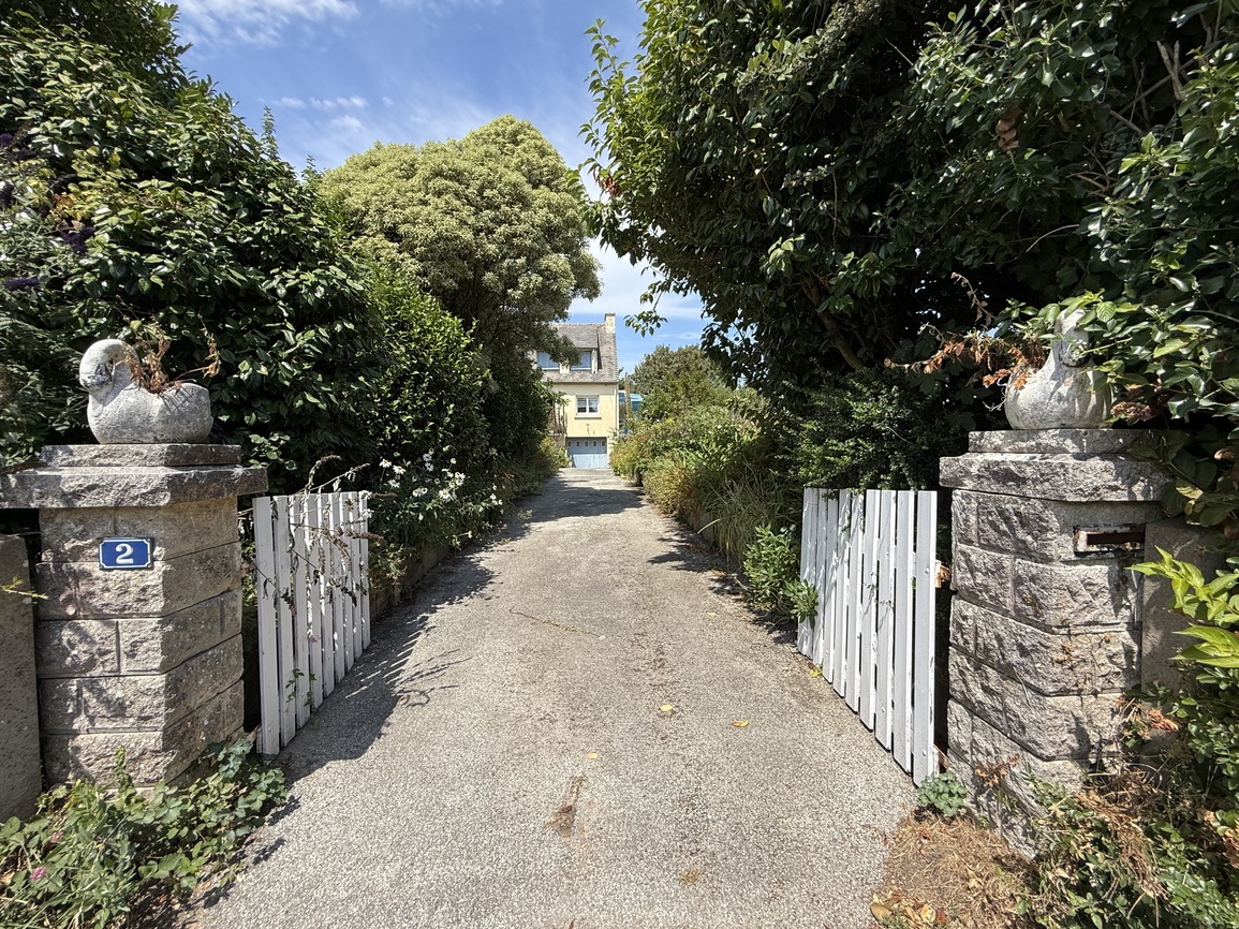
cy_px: 464
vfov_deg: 85.7
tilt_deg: -1.7
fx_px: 501
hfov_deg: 102.1
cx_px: 620
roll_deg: +1.0
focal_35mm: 14
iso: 50
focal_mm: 2.22
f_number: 2.2
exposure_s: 1/1189
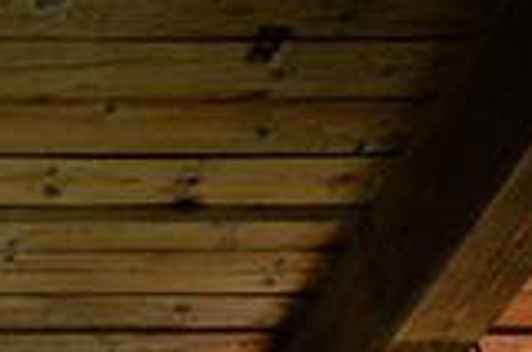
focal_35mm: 87
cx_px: -326
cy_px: 628
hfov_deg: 19.5
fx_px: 1283
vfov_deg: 14.0
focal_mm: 24
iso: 1250
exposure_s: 1/250
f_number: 3.5
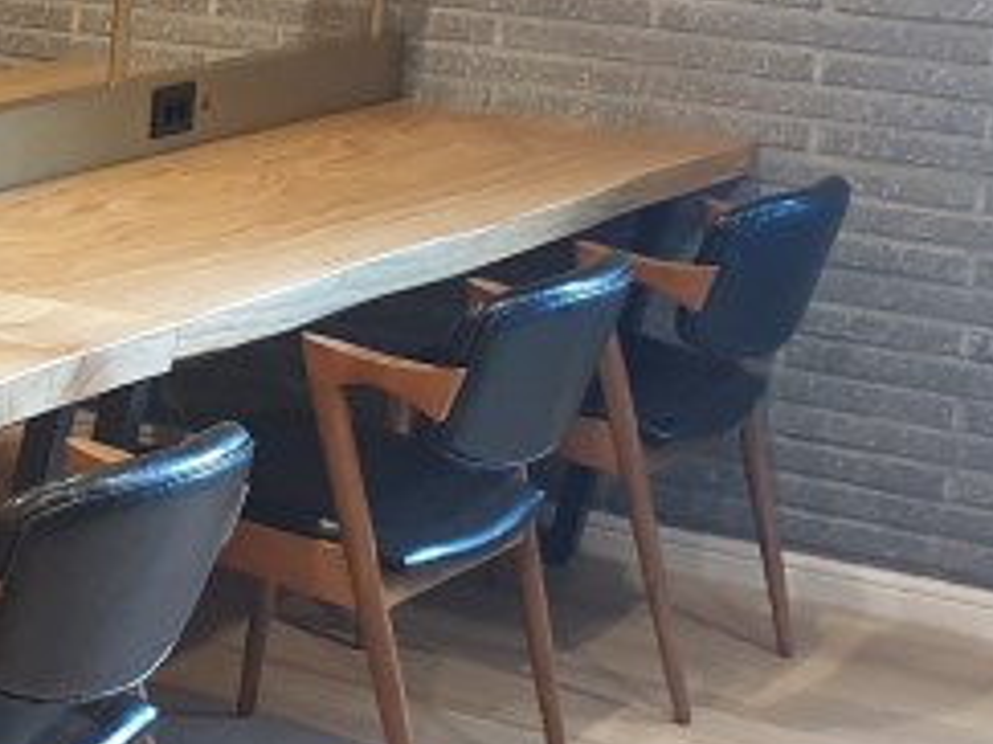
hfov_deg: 16.6
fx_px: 3068
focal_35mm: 107
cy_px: 241
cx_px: -515
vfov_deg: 13.8
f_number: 2.4
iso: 400
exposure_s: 1/60
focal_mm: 4.3
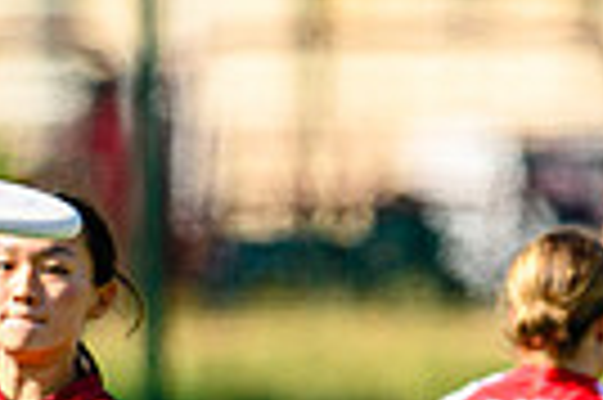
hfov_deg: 0.8
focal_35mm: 2604
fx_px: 43564
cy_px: 697
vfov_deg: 0.5
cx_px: 581
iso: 100
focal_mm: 400
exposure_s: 1/1600
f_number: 3.2
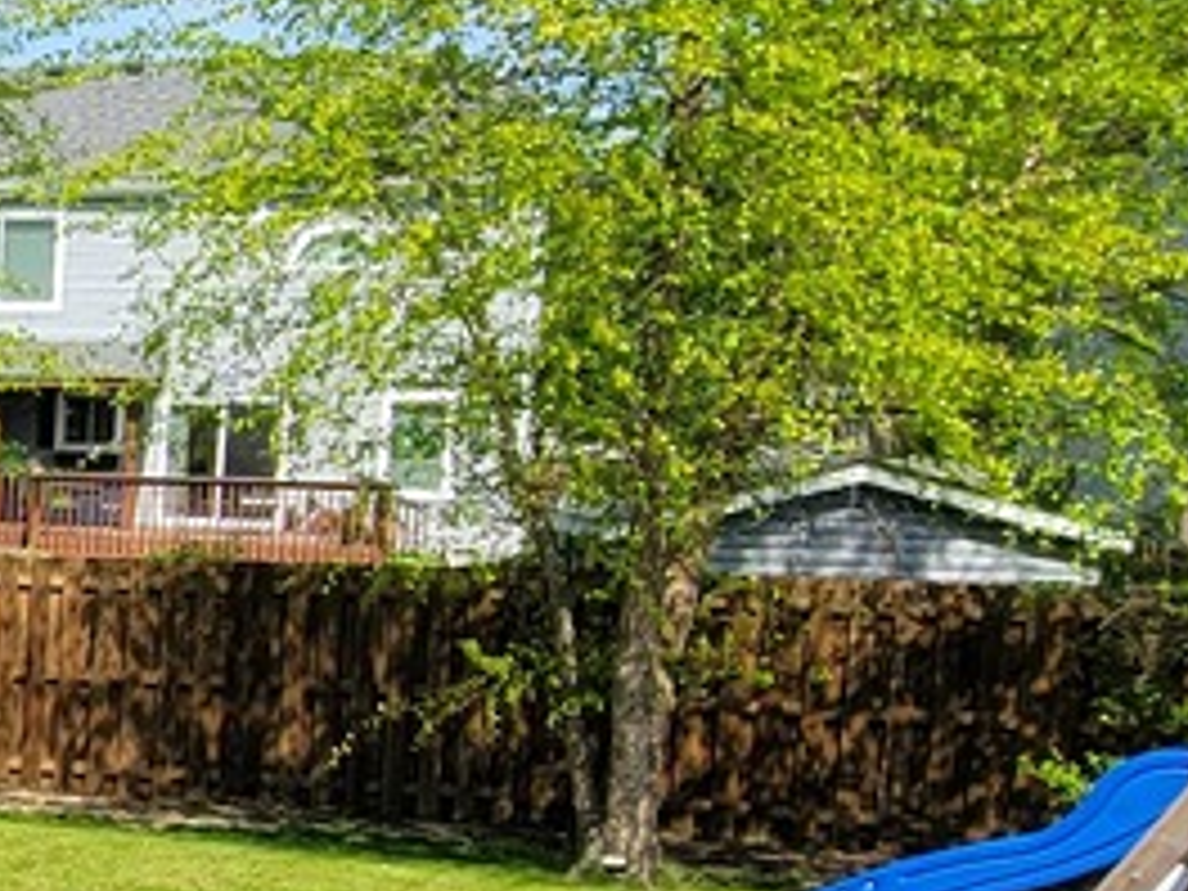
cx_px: -1017
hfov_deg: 19.5
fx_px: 2437
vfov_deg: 20.6
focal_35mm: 71
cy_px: 662
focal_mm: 2.2
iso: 50
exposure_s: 1/1126
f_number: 2.2
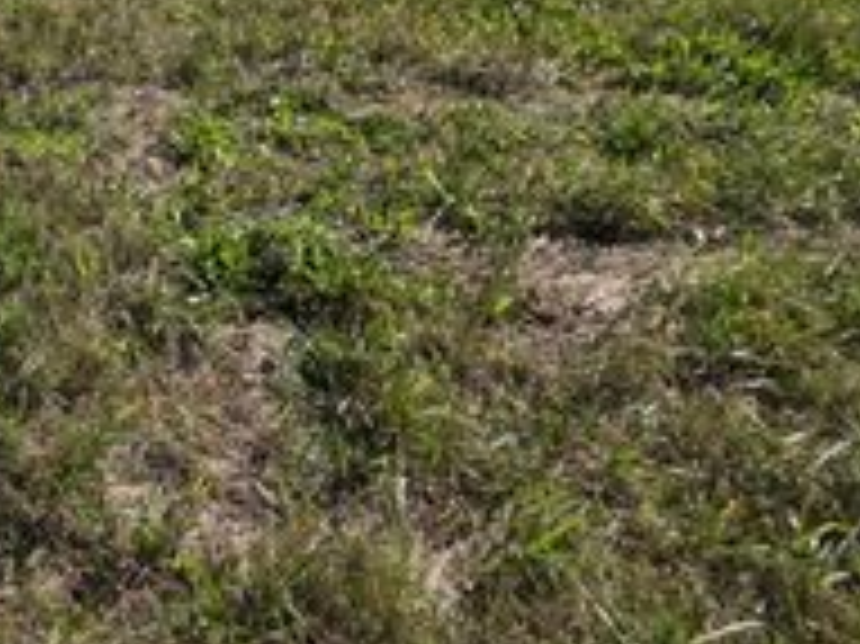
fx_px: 844
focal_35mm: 34
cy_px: -151
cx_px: -167
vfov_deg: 33.1
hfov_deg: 39.4
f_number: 1.9
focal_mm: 2.2
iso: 40
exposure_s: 1/2671
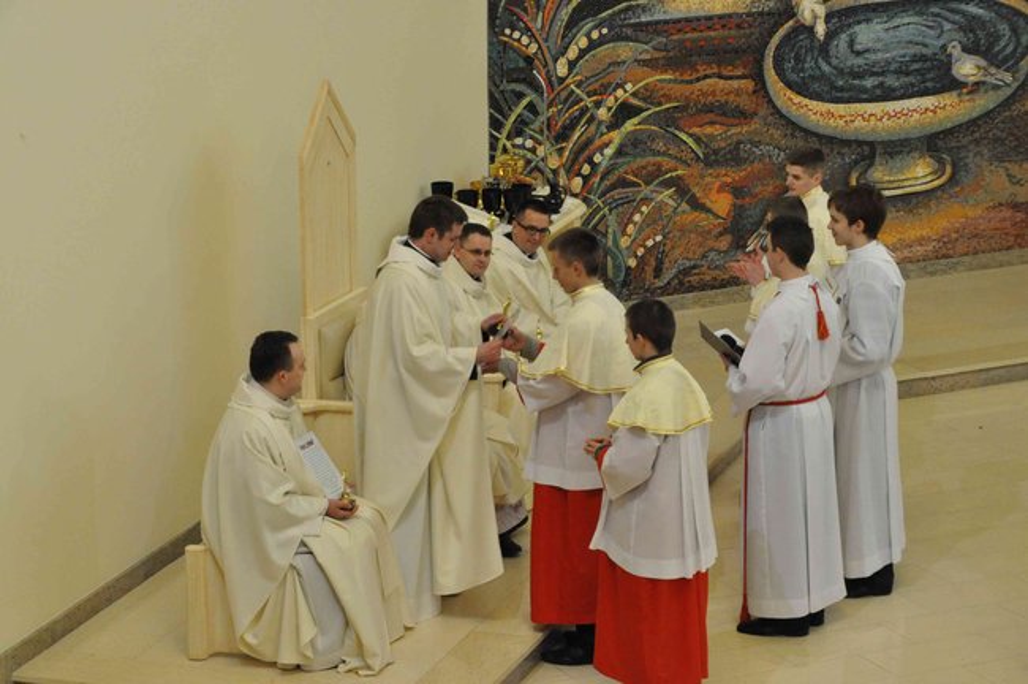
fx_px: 2781
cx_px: 514
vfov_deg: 14.0
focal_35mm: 98
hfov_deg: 20.9
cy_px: 342
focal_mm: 65
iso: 2500
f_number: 10
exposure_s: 1/30
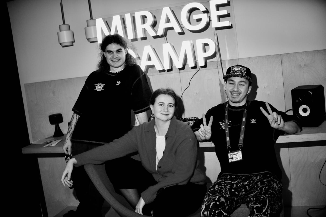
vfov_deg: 33.0
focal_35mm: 40
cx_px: 163
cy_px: 108
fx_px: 367
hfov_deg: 47.9
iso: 640
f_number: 2.8
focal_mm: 27
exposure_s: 1/80
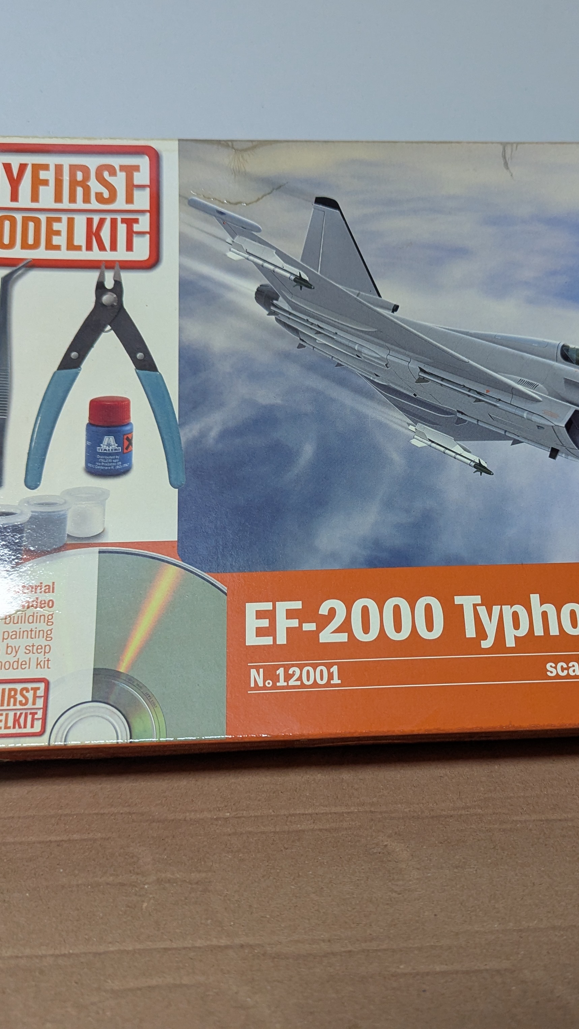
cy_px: 512
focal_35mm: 35
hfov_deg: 33.5
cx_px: 375
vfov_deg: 56.6
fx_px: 955
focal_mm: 6.81
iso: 420
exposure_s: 1/120
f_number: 1.85
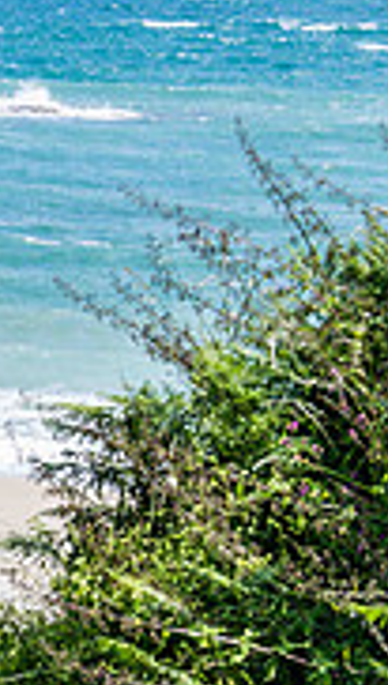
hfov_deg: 7.0
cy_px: 634
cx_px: -693
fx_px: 2913
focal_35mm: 160
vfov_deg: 13.3
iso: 100
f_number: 8
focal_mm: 48
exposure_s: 1/125
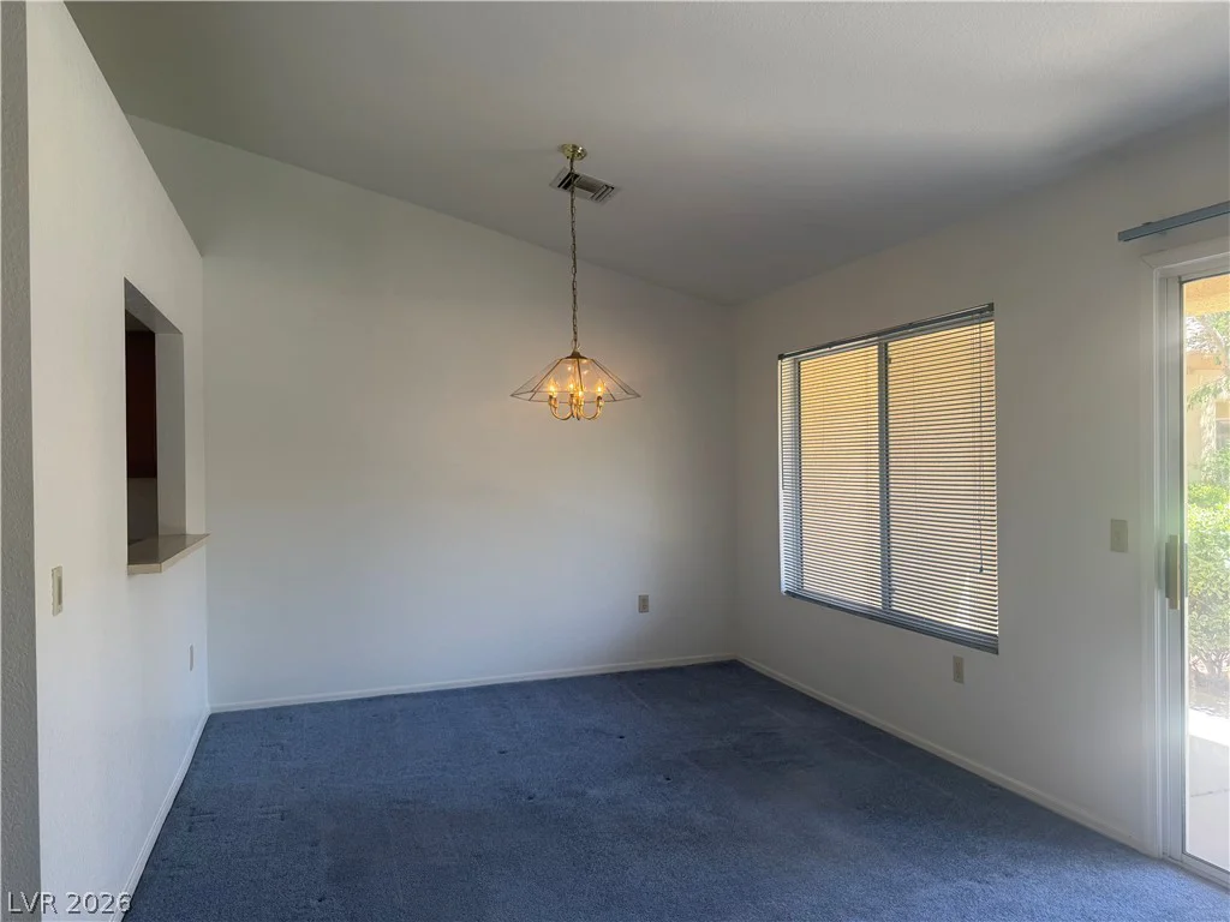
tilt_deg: +0.4
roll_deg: +0.9
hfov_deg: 71.6
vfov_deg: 56.8
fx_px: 853
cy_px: 461
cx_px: 615
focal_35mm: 24
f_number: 1.78
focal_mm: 6.76
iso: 125
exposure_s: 1/120
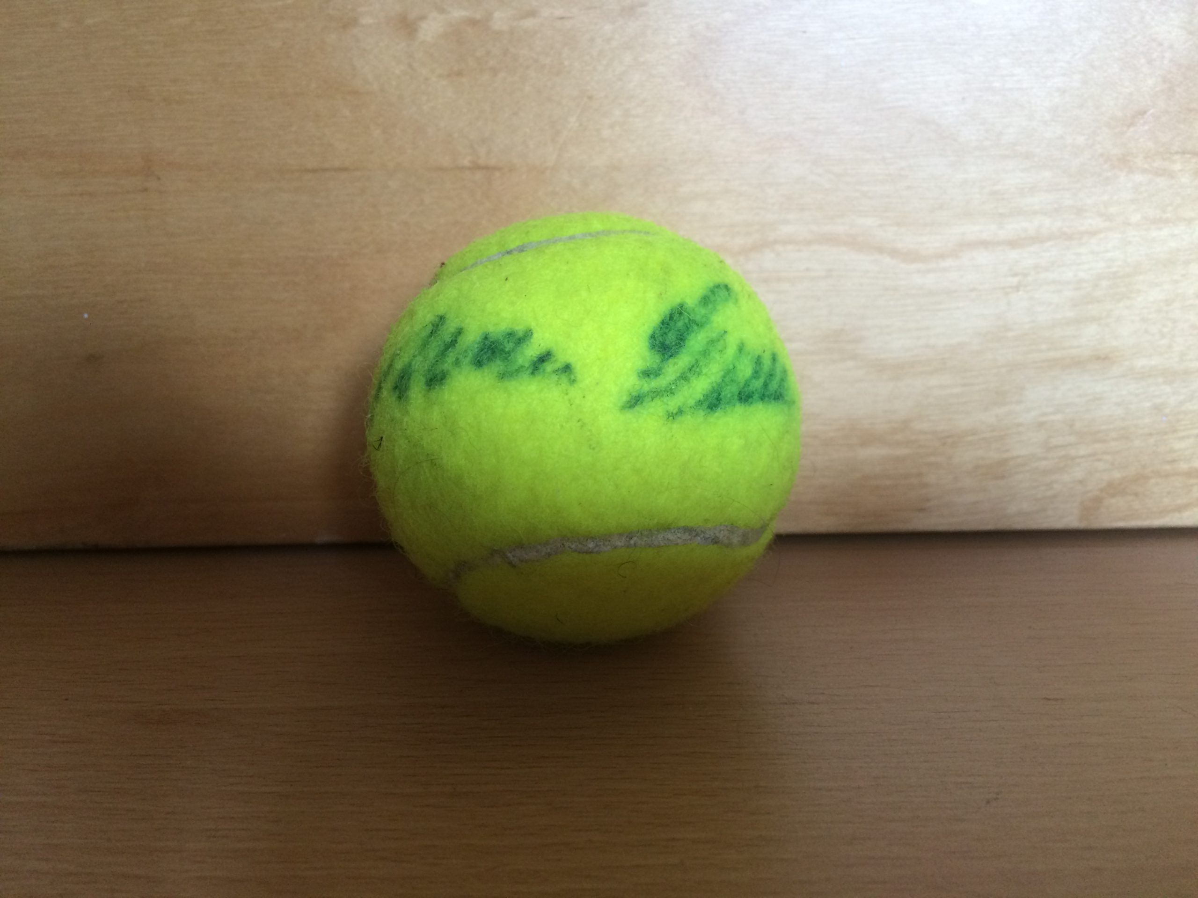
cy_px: 449
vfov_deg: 48.2
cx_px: 599
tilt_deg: -14.3
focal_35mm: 29
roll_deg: +2.2
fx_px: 1004
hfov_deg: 61.7
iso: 125
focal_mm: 4.15
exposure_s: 1/30
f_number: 2.2
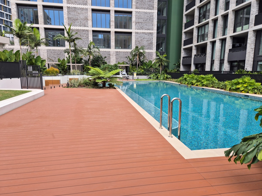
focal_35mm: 23
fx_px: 174
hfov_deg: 73.9
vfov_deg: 58.9
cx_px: 131
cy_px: 98
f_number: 1.8
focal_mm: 5.4
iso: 25
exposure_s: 1/449
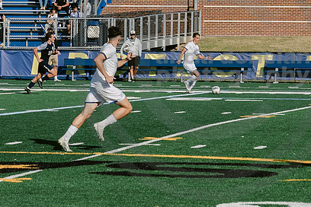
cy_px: 64
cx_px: 156
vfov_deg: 4.8
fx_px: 2471
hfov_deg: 7.2
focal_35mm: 286
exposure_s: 1/5000
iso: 640
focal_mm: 70
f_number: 5.6
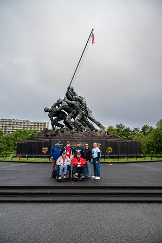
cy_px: 122
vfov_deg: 71.6
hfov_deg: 51.2
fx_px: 169
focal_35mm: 25
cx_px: 81
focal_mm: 25
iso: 125
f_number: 6.3
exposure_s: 1/100
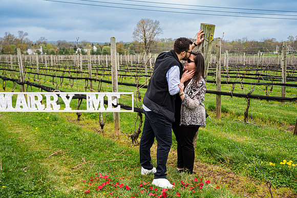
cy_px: 98
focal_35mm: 37
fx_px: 309
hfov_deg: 51.3
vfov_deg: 35.5
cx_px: 149
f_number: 4
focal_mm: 34.5
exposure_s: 1/200
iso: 64
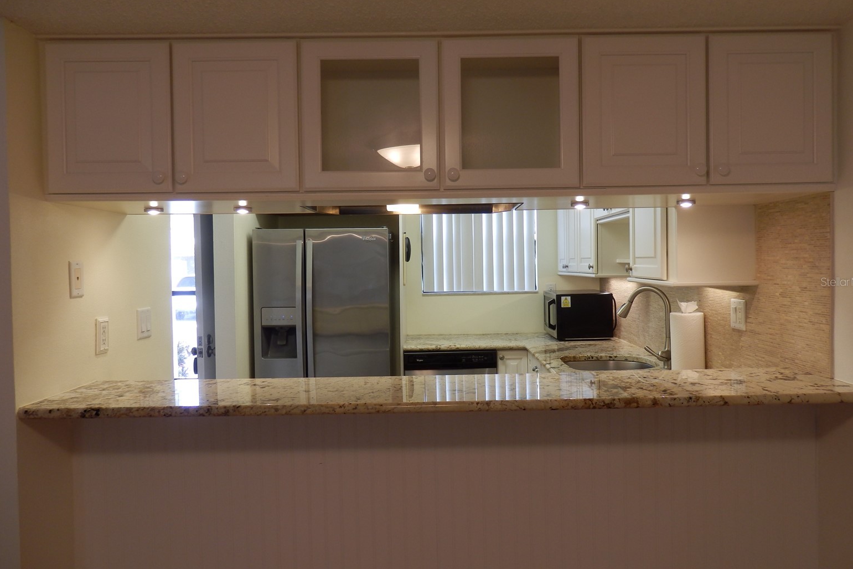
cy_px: 281
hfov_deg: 67.4
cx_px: 430
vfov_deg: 47.9
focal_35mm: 27
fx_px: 640
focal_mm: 4.5
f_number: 3
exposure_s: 1/30
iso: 100
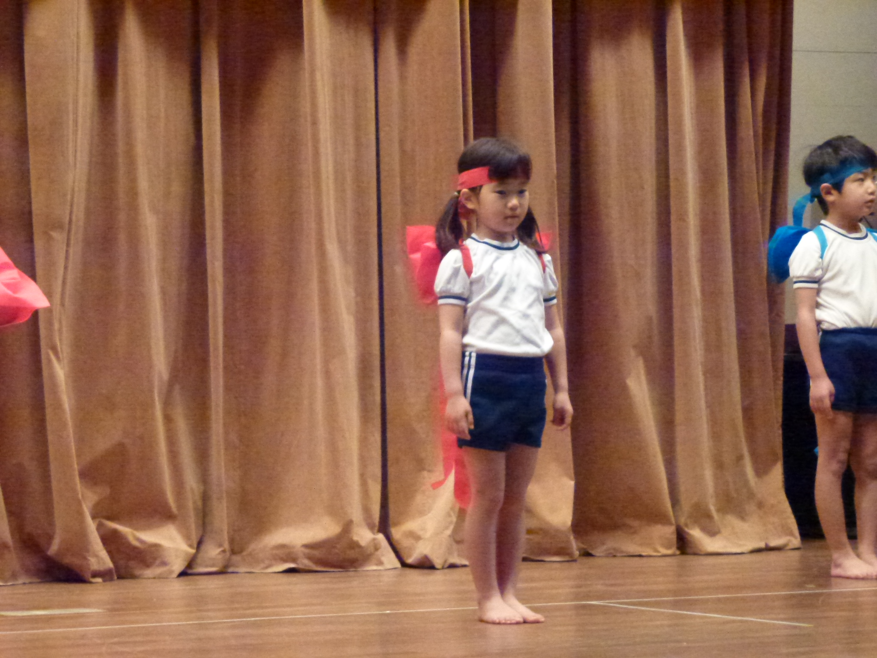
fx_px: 3598
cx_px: 438
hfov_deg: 13.9
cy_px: 329
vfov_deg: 10.4
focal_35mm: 142
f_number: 5.3
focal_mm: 25.5
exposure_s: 1/60
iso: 1600
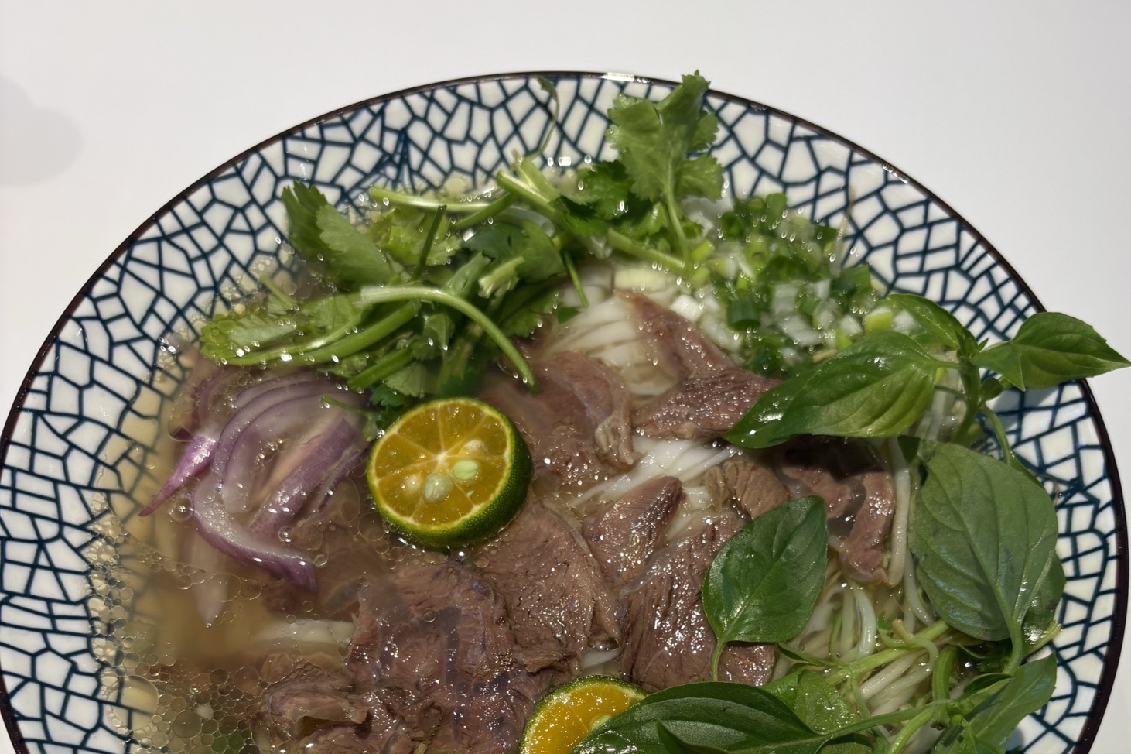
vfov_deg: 33.9
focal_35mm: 37
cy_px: 684
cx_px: 579
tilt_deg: -66.0
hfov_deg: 51.9
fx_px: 1162
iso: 32
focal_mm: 5.96
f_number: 1.6
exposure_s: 1/125
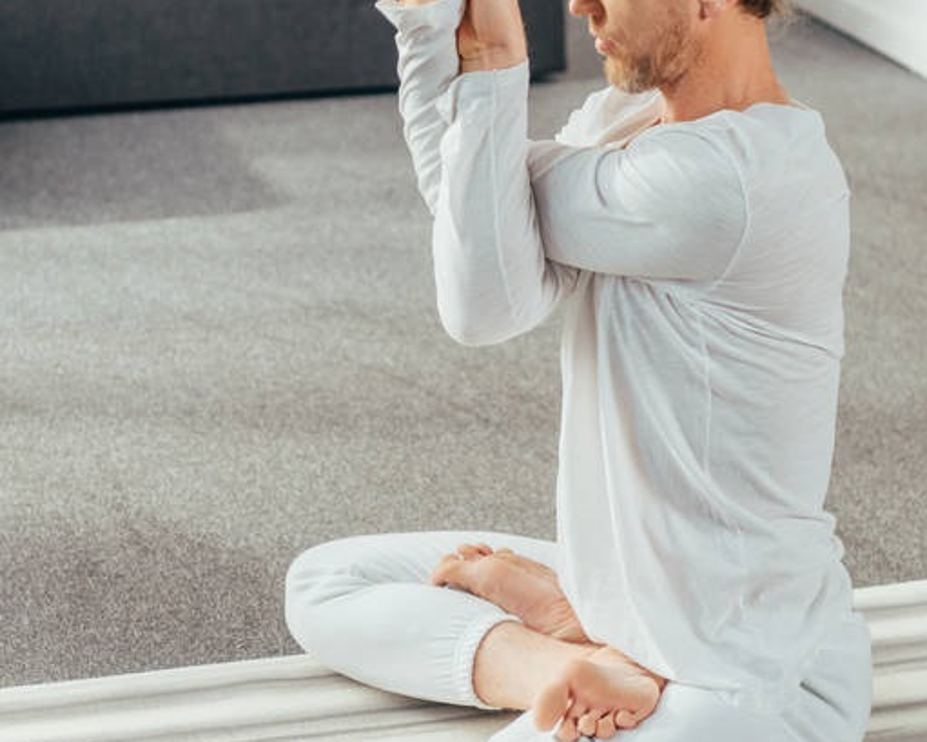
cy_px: 340
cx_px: 405
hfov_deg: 17.6
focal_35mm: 109
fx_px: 2991
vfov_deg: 14.1
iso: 160
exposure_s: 1/200
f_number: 3.2
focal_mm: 58
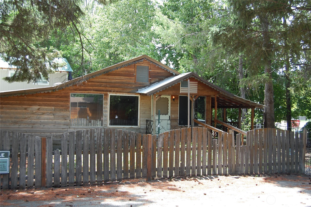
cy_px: 104
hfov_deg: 43.6
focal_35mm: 45
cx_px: 156
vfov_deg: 29.8
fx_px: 388
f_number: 5.6
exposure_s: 1/125
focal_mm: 30
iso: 200
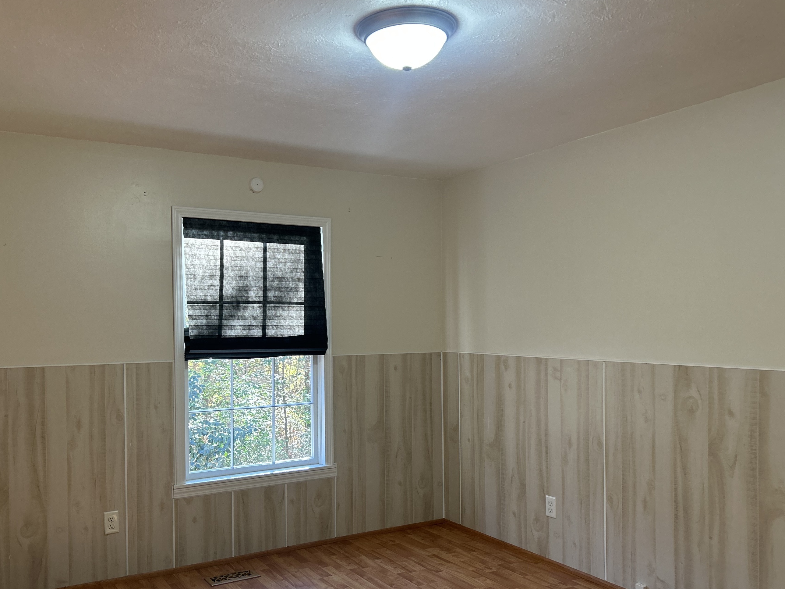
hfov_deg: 58.1
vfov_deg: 45.3
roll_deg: +1.3
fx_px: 703
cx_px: 330
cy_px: 344
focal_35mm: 31
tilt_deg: -0.6
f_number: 1.5
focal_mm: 5.7
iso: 125
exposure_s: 1/120
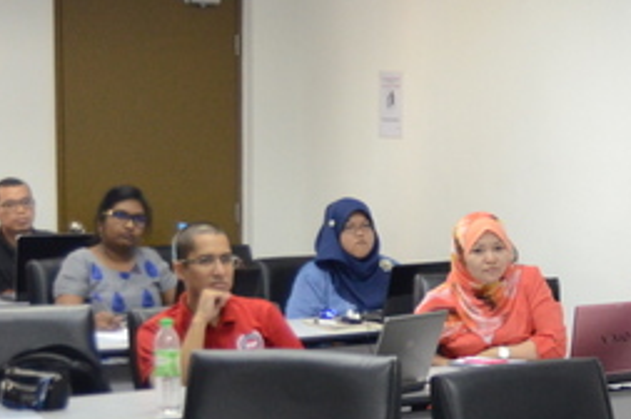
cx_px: 491
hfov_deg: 22.2
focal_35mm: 91
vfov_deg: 14.9
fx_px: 1593
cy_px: 299
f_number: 2.8
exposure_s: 1/200
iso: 2000
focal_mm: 24
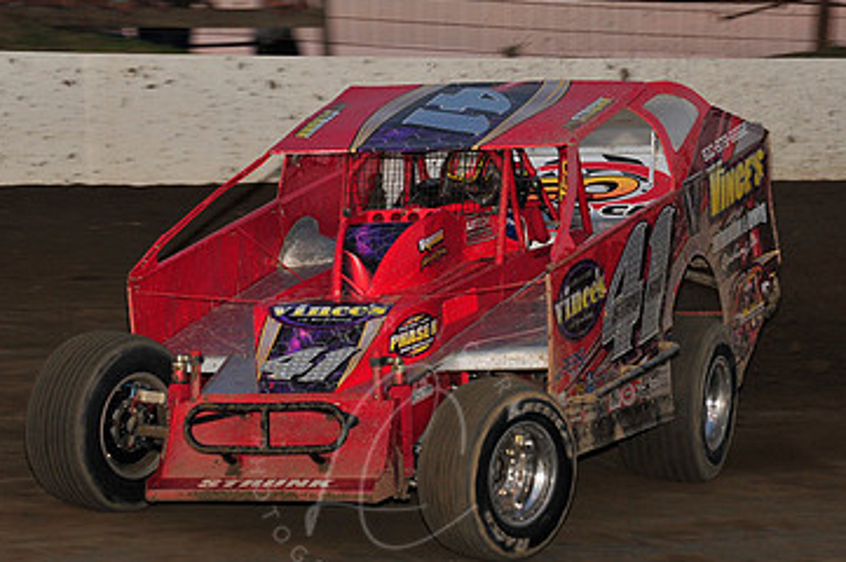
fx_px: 6973
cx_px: 389
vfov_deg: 4.6
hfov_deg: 6.9
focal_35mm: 297
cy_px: 241
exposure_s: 1/320
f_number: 7.1
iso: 1000
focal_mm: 185
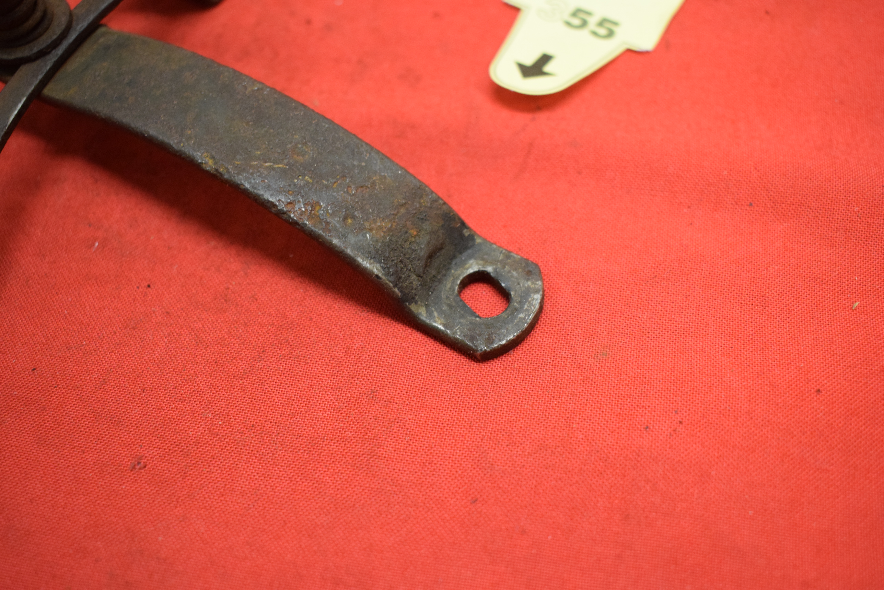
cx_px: 442
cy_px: 295
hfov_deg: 47.9
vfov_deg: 33.0
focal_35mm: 40
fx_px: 995
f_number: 5
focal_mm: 27
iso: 2000
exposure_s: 1/100
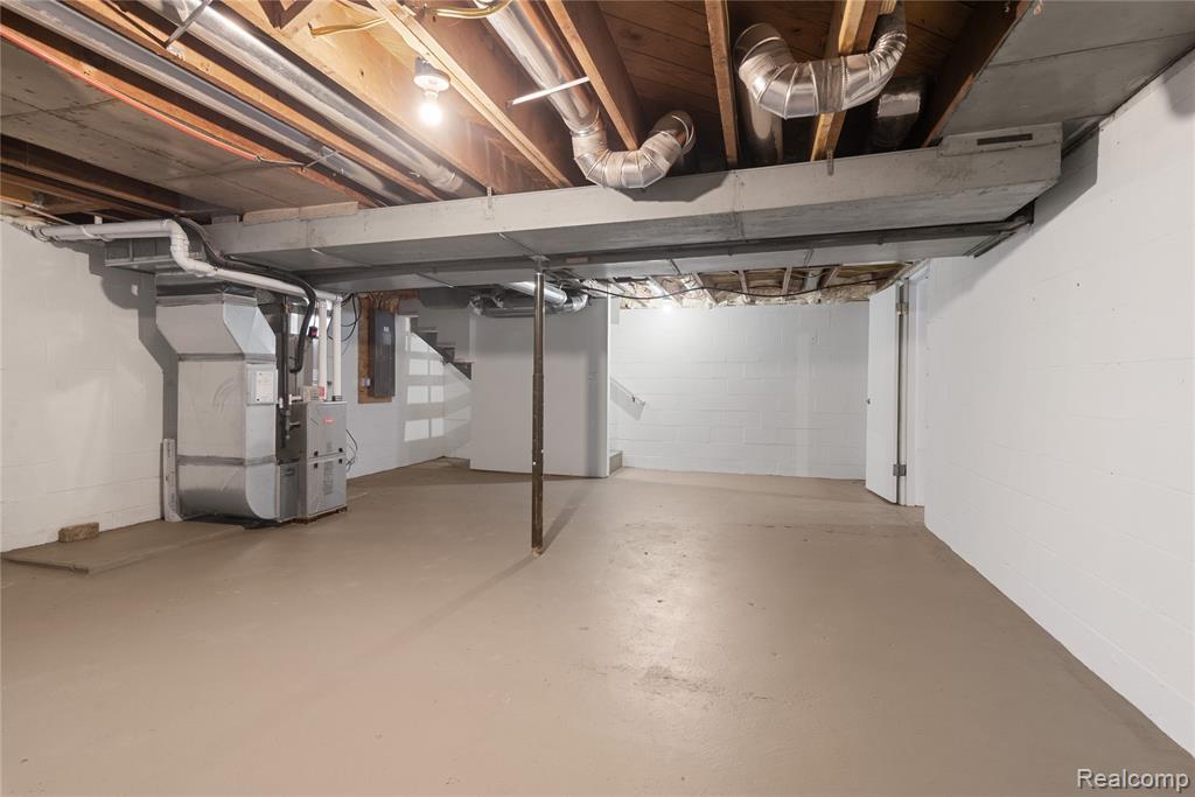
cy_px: 398
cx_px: 598
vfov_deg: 70.5
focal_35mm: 17
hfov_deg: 93.3
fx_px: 564
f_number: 9
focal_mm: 17
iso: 320
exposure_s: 1/1.67
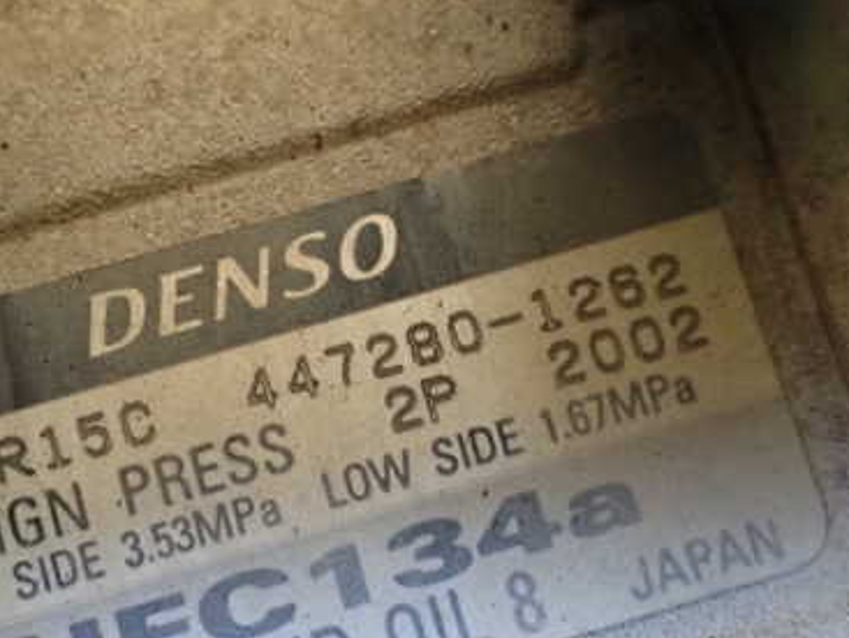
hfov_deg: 38.6
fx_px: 1203
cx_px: 319
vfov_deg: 29.6
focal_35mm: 49
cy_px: 402
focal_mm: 5.4
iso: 1250
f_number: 2.3
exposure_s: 1/30
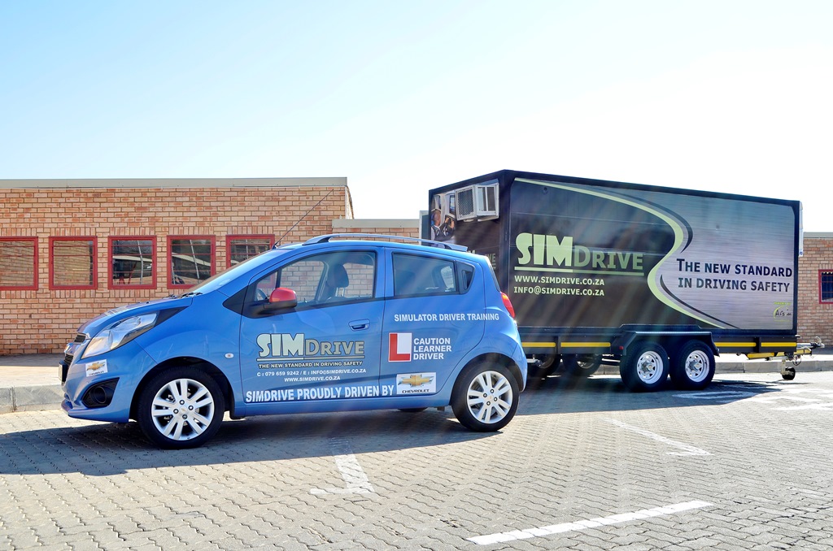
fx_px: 831
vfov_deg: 36.7
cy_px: 276
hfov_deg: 53.2
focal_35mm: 36
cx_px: 416
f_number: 7.1
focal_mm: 24
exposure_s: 1/125
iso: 100
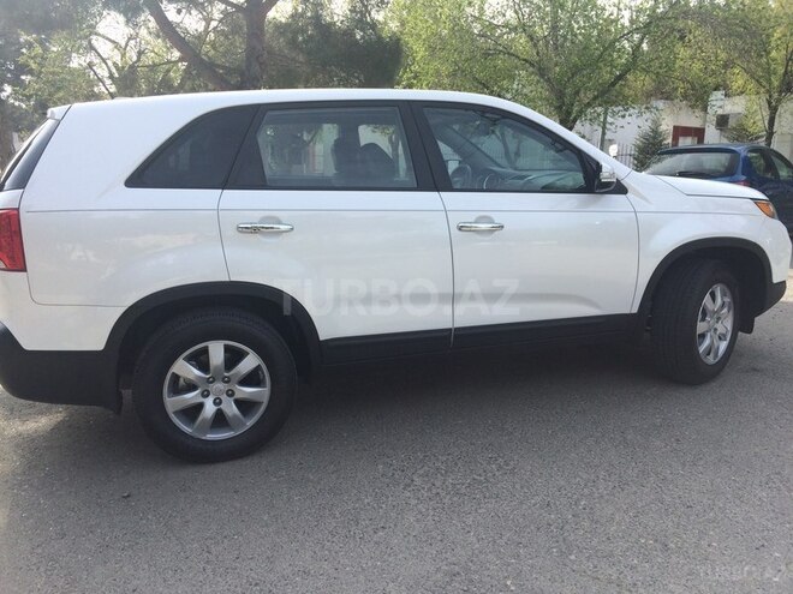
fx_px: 664
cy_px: 297
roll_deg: -1.6
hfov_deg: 61.7
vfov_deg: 48.2
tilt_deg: -12.9
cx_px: 396
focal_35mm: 29
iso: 32
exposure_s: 1/977
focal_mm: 4.15
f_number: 2.2
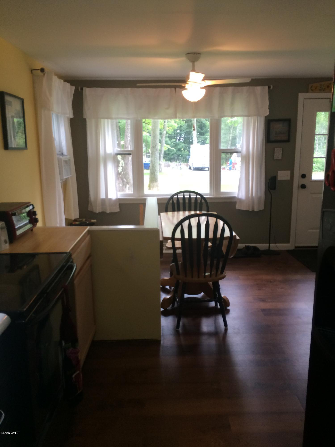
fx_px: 374
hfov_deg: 48.2
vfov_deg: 61.7
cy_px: 224
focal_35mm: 29
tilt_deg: -13.2
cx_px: 168
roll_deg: +3.1
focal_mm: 4.15
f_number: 2.2
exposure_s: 1/30
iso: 40
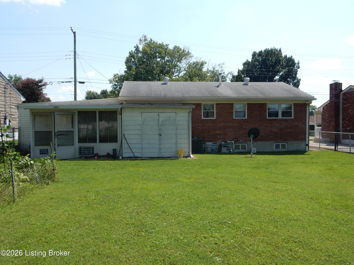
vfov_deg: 46.8
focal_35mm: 30
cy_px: 132
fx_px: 307
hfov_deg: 60.0
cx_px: 177
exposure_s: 1/1000
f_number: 4
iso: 125
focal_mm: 5.4
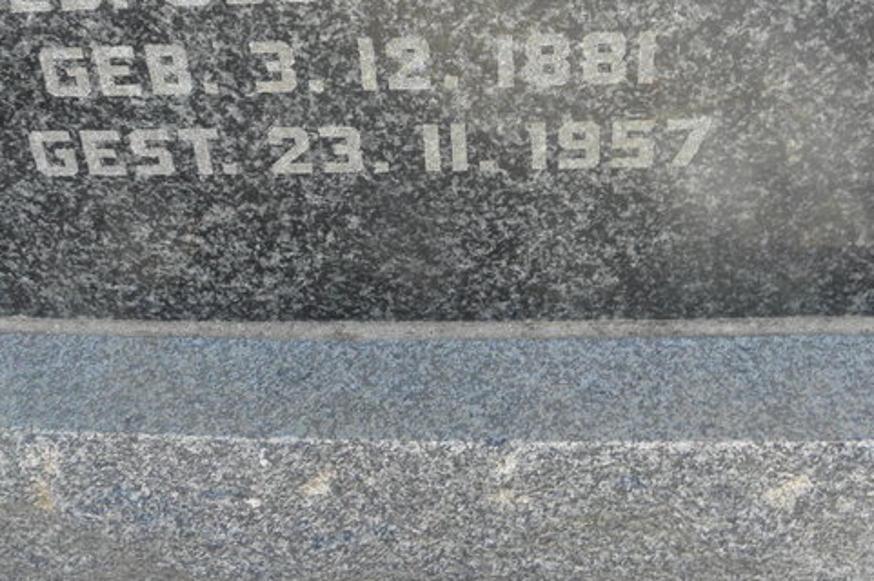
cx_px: 351
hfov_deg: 43.4
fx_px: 1092
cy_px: 44
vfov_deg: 28.5
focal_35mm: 45
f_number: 3.2
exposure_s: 1/60
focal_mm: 4.6
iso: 64
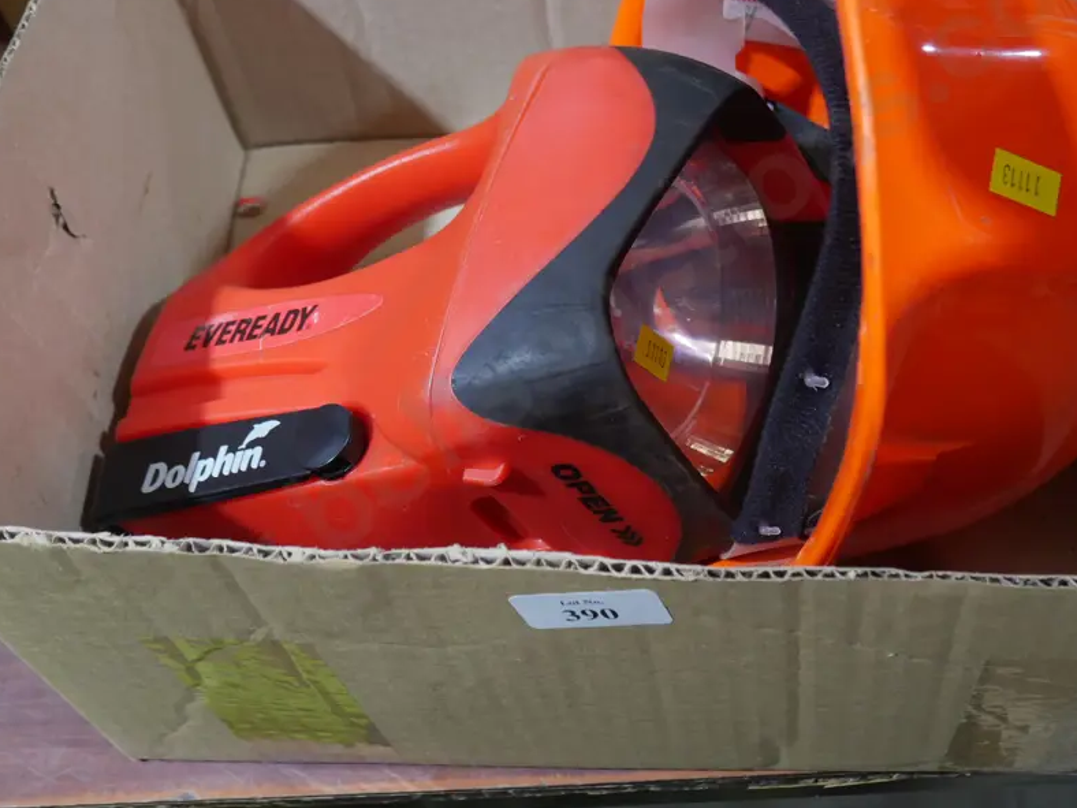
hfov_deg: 36.8
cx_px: 615
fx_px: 1618
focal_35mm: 52
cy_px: 308
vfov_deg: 27.9
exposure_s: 1/60
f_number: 4.5
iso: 800
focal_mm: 20
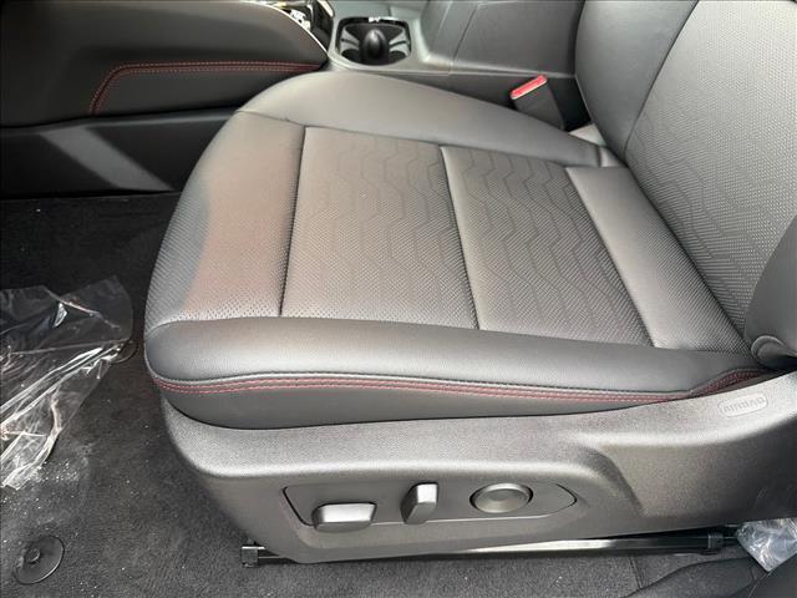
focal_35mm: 24
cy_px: 299
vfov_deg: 56.8
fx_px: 553
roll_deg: -1.4
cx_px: 398
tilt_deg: -39.4
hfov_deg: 71.6
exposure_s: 1/60
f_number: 1.78
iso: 640
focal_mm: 6.76
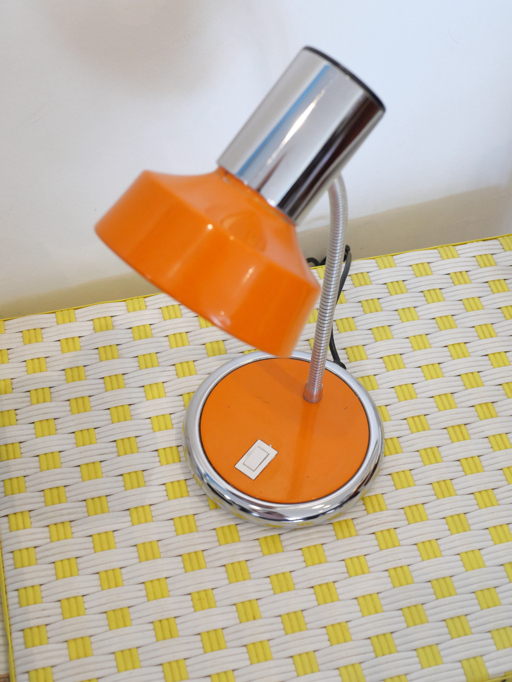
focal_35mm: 50
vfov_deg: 38.2
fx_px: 986
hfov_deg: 29.1
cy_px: 341
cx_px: 256
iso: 1600
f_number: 5
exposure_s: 1/60
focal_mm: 25
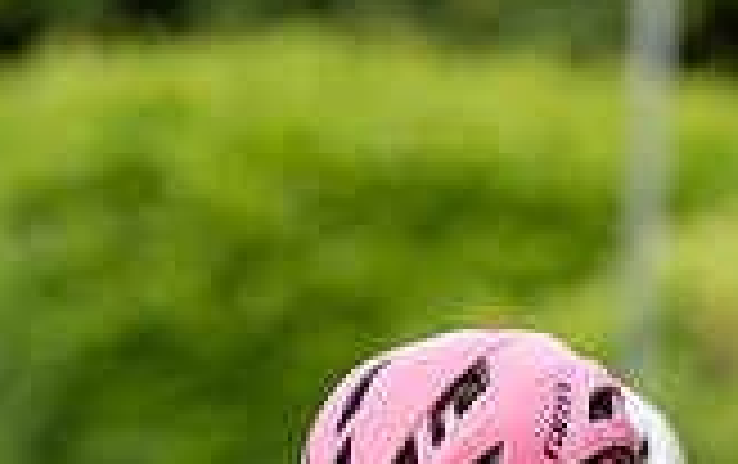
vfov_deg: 1.8
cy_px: 845
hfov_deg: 2.9
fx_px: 14521
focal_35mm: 721
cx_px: 508
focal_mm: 200
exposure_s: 1/640
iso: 400
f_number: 4.5
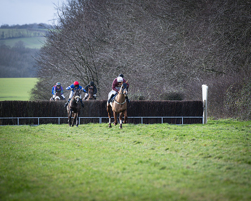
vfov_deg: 3.6
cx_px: 165
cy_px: 80
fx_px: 3215
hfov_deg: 4.5
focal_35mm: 433
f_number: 2.8
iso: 400
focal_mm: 190
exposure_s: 1/2000
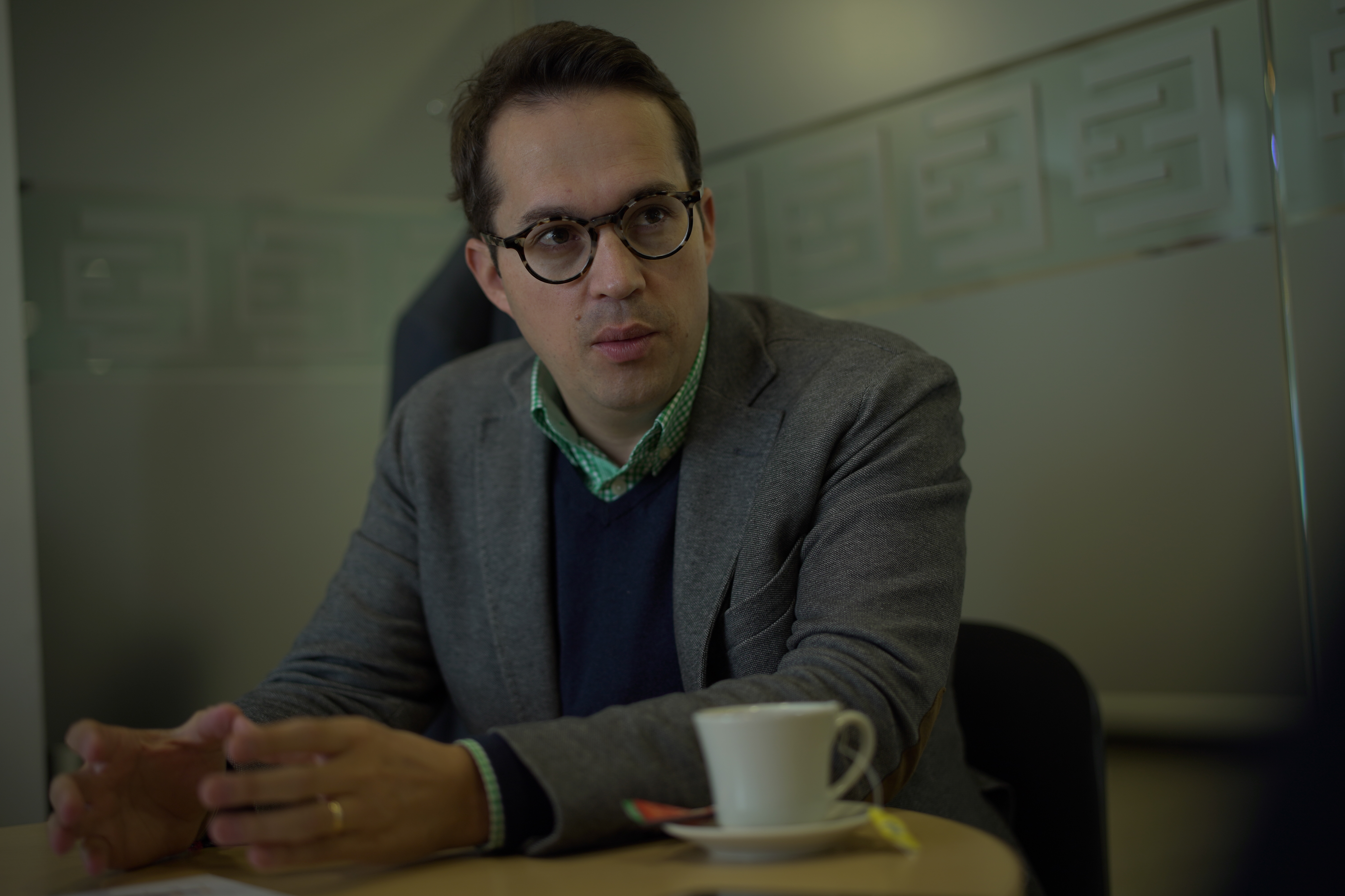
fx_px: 1868
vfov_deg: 27.0
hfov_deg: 39.6
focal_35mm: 50
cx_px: 672
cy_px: 448
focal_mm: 50
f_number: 1.4
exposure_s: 1/160
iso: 100
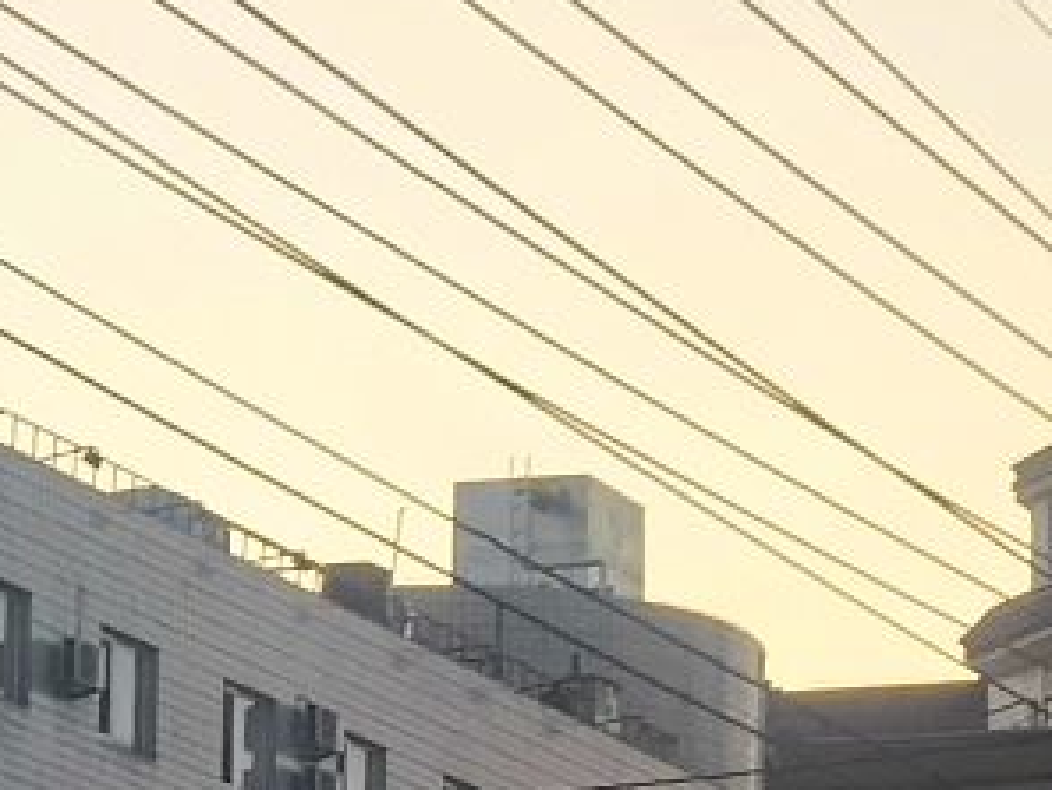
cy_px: 1392
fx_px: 5898
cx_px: 1080
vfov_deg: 7.5
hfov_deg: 10.1
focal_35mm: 194
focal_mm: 6.71
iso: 50
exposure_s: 1/120
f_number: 1.9
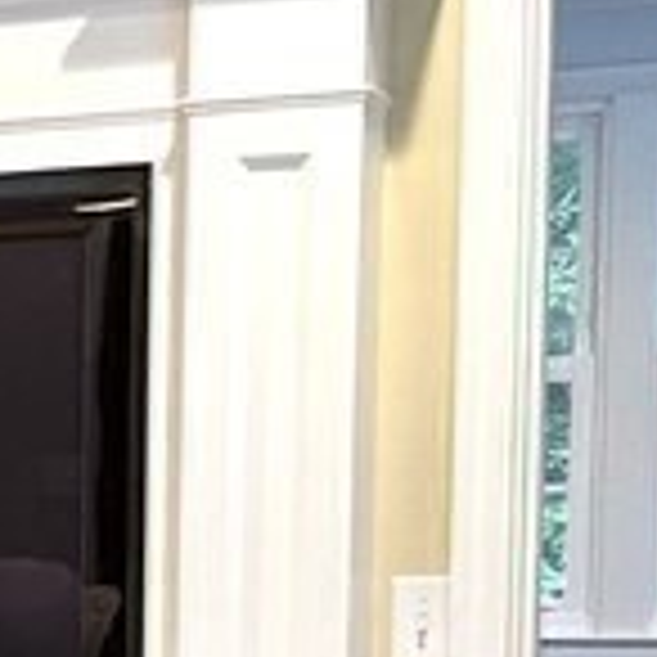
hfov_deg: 8.5
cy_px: 765
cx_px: -1516
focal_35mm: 161
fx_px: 3457
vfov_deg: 10.7
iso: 160
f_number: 1.5
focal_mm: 5.7
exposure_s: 1/60
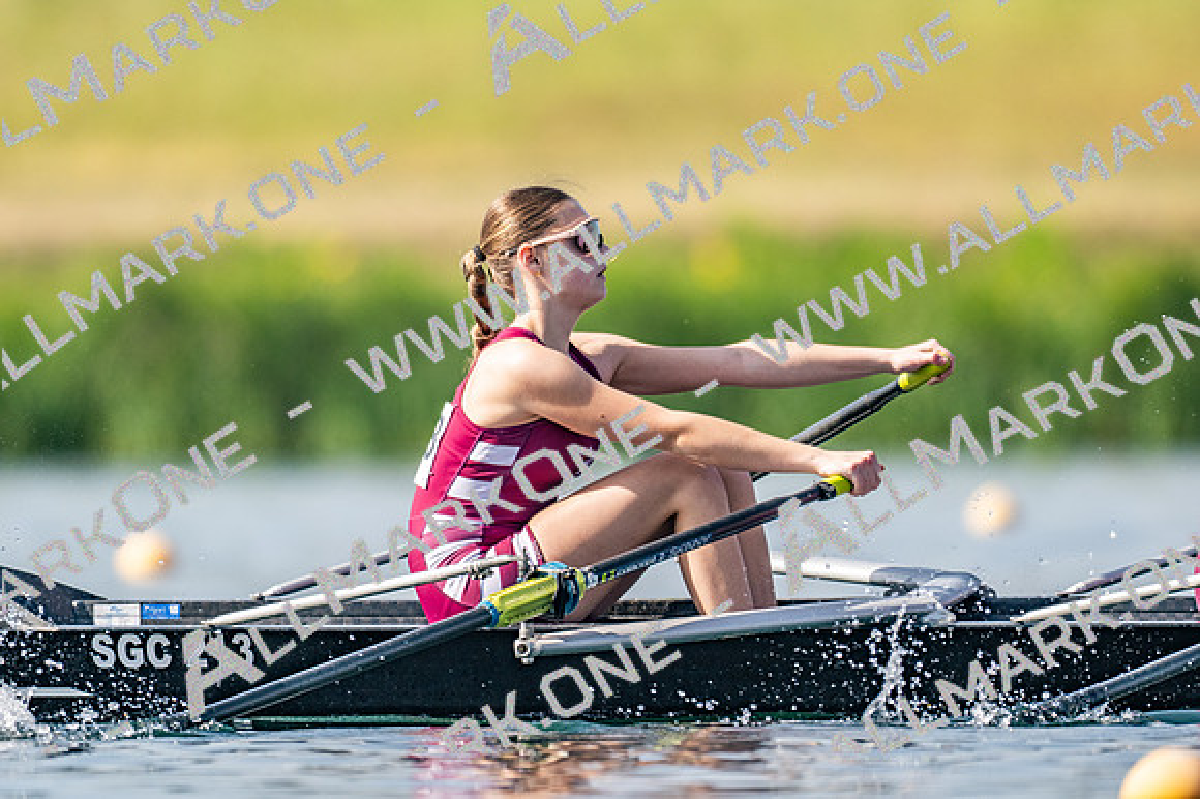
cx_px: 600
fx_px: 29982
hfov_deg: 2.3
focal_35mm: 900
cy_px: 400
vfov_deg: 1.5
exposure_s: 1/2500
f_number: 4
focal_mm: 600
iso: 180
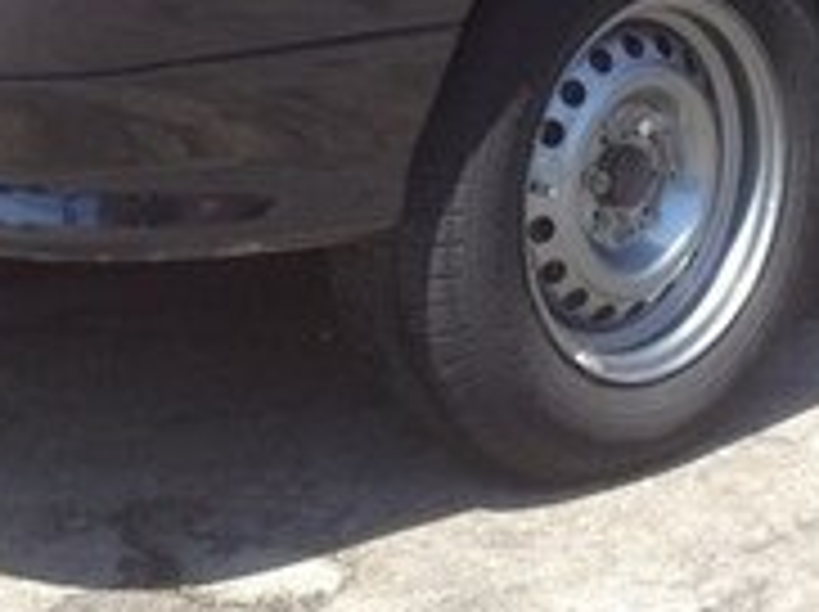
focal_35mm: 127
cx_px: 634
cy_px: -335
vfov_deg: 11.1
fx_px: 3001
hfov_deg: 15.5
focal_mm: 4.28
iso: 50
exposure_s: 1/406
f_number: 2.4
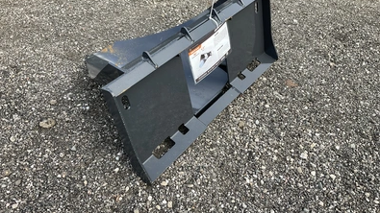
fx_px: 322
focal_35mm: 32
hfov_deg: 61.0
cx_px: 190
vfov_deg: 36.6
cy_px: 99
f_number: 1.8
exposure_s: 1/235
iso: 20
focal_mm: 3
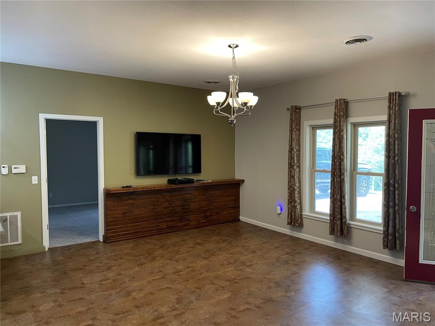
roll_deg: +0.5
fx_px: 327
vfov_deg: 53.1
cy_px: 163
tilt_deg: -3.3
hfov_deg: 67.3
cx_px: 218
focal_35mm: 26
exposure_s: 1/60
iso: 160
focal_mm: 4.2
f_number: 1.6
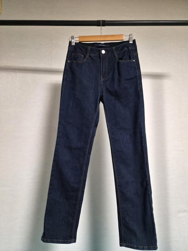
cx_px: 94
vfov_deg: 73.9
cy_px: 126
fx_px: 167
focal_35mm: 23
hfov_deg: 58.9
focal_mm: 5.4
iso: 1000
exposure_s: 1/120
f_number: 1.8
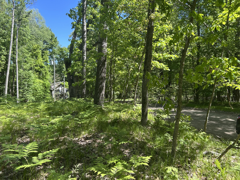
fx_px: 180
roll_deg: +1.1
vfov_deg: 53.1
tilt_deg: -1.6
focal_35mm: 26
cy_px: 90
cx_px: 120
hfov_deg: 67.3
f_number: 1.5
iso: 50
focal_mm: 5.7
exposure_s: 1/803
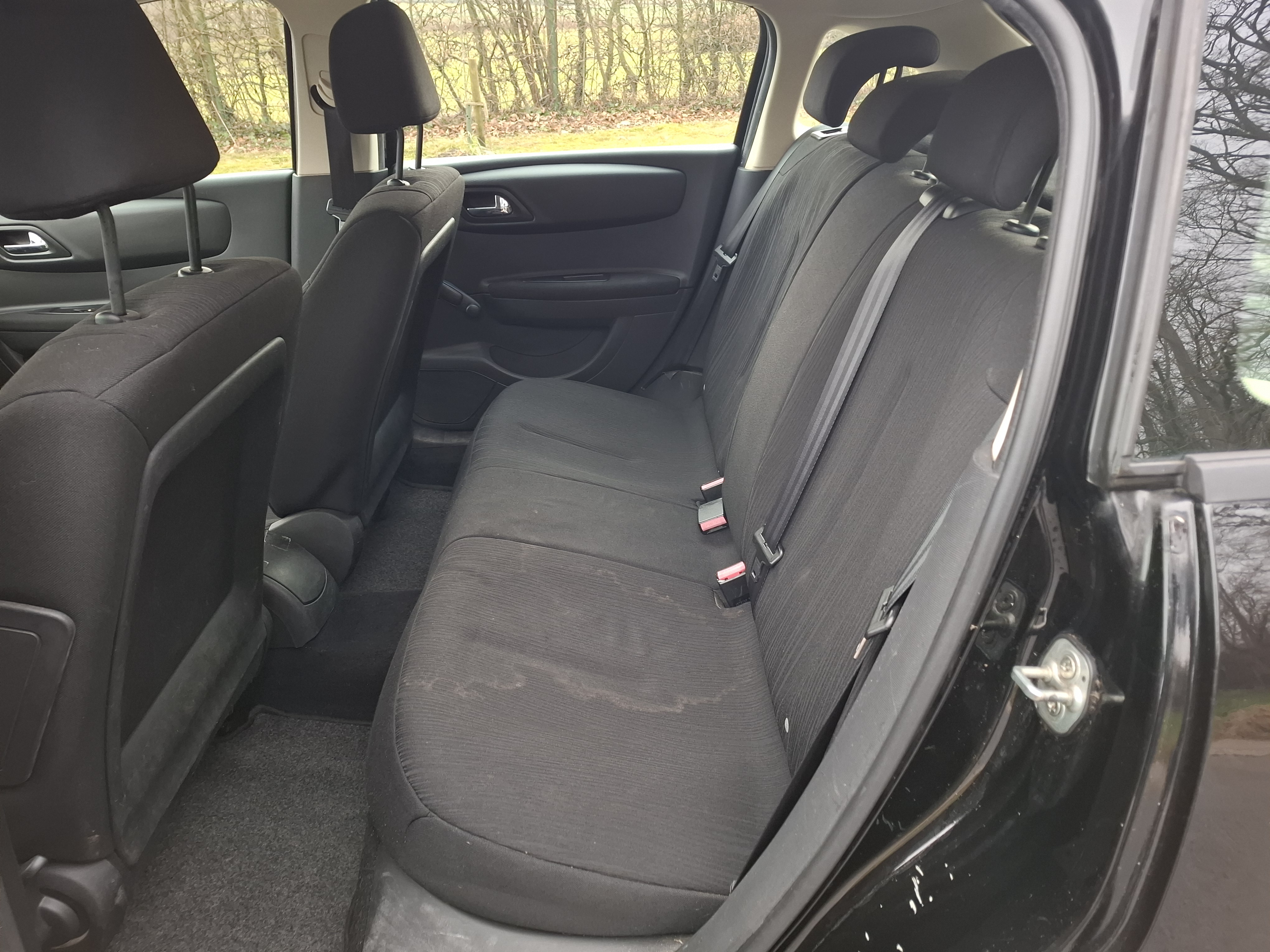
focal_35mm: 23
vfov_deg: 58.9
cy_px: 476
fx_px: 844
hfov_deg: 73.9
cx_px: 635
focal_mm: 5.54
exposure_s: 1/33
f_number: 1.8
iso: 320
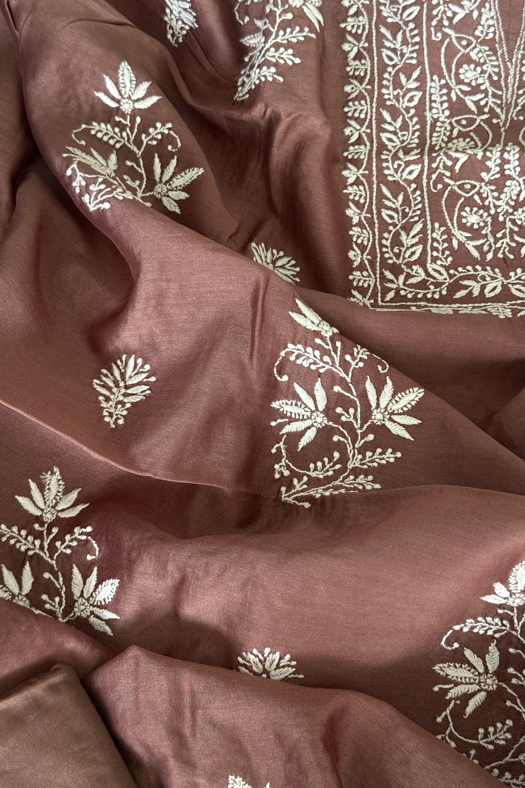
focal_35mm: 50
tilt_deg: -67.7
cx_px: 286
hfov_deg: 27.0
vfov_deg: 39.6
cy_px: 394
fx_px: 1094
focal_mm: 6.76
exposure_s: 1/40
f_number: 1.78
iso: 500
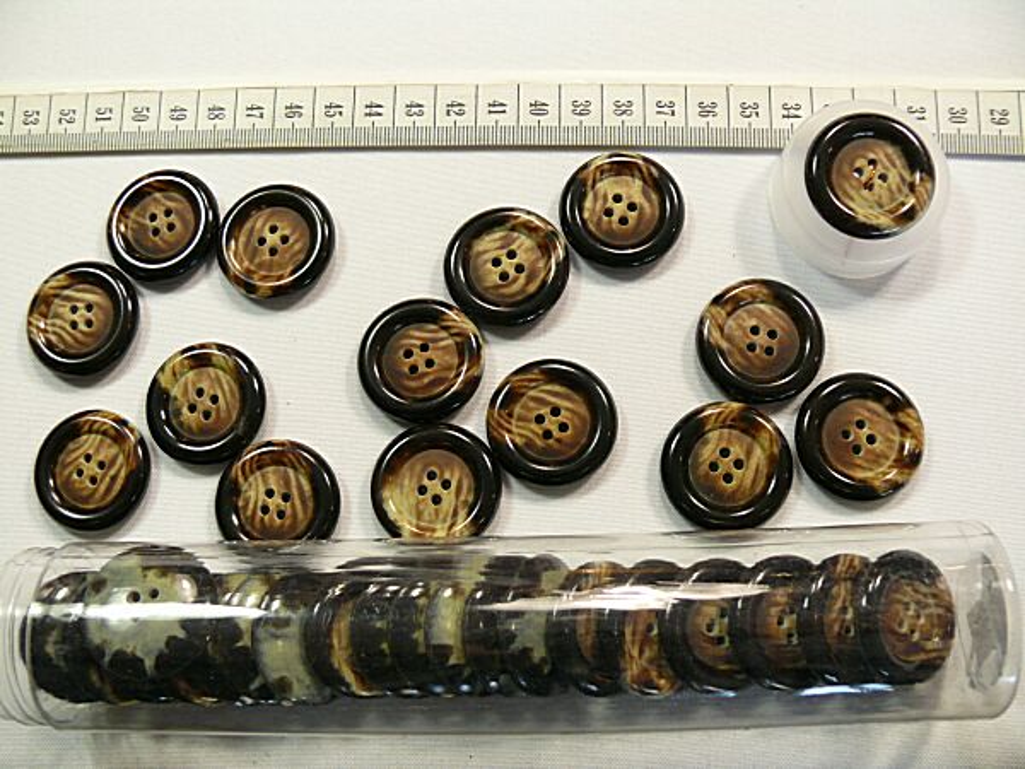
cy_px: 384
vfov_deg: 40.7
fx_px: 1036
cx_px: 512
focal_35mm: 35
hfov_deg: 52.6
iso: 200
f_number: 3.2
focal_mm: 7.4
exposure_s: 1/50
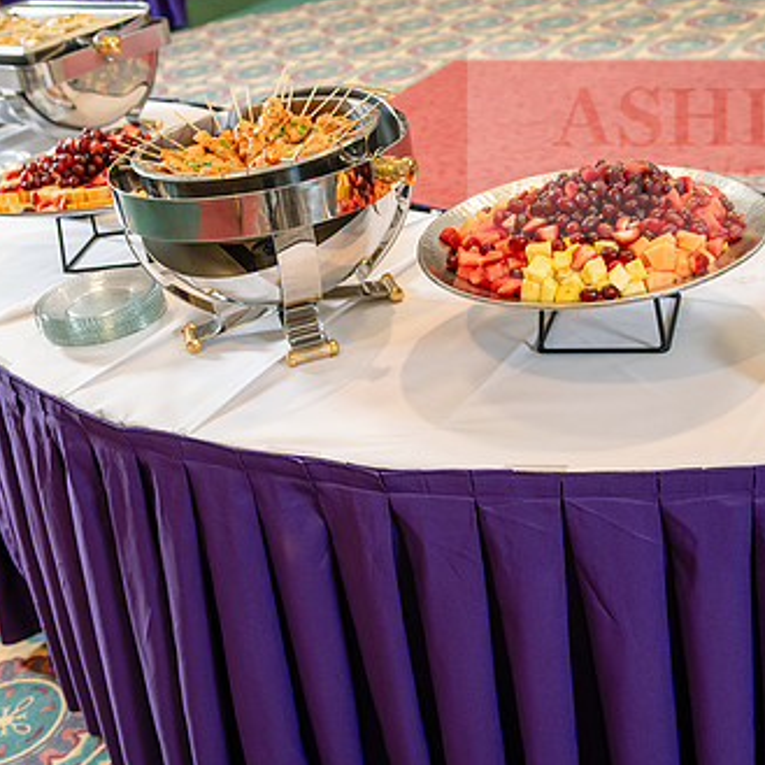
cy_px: 324
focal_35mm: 51
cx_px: 398
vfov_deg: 33.3
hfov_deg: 33.4
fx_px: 1275
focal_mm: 34
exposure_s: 1/125
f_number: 3.5
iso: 640
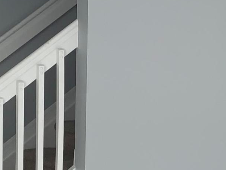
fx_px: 803
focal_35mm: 123
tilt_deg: -7.6
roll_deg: -1.9
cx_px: 140
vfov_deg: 12.0
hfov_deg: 16.0
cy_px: 147
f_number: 1.8
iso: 40
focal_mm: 4.25
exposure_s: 1/17
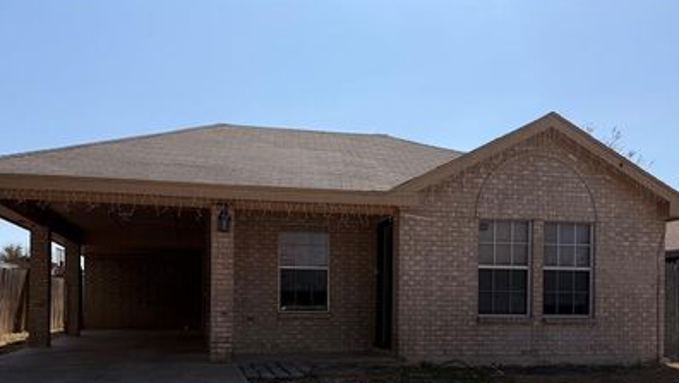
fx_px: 594
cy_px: 305
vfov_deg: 34.6
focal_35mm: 33
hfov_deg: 59.3
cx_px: 303
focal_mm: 6.76
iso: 80
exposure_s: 1/6711
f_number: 1.78
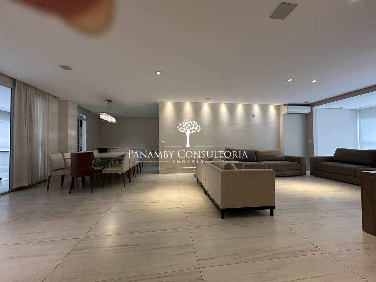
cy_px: 141
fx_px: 152
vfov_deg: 85.7
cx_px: 188
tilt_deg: +1.5
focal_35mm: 14
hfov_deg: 102.1
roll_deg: +0.1
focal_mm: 2.22
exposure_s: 1/60
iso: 200
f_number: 2.2
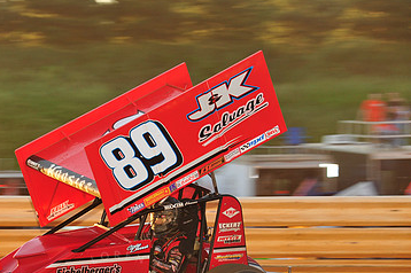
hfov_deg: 8.8
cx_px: 117
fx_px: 2680
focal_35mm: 235
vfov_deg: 5.8
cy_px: 214
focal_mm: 145
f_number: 7.1
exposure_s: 1/320
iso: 640
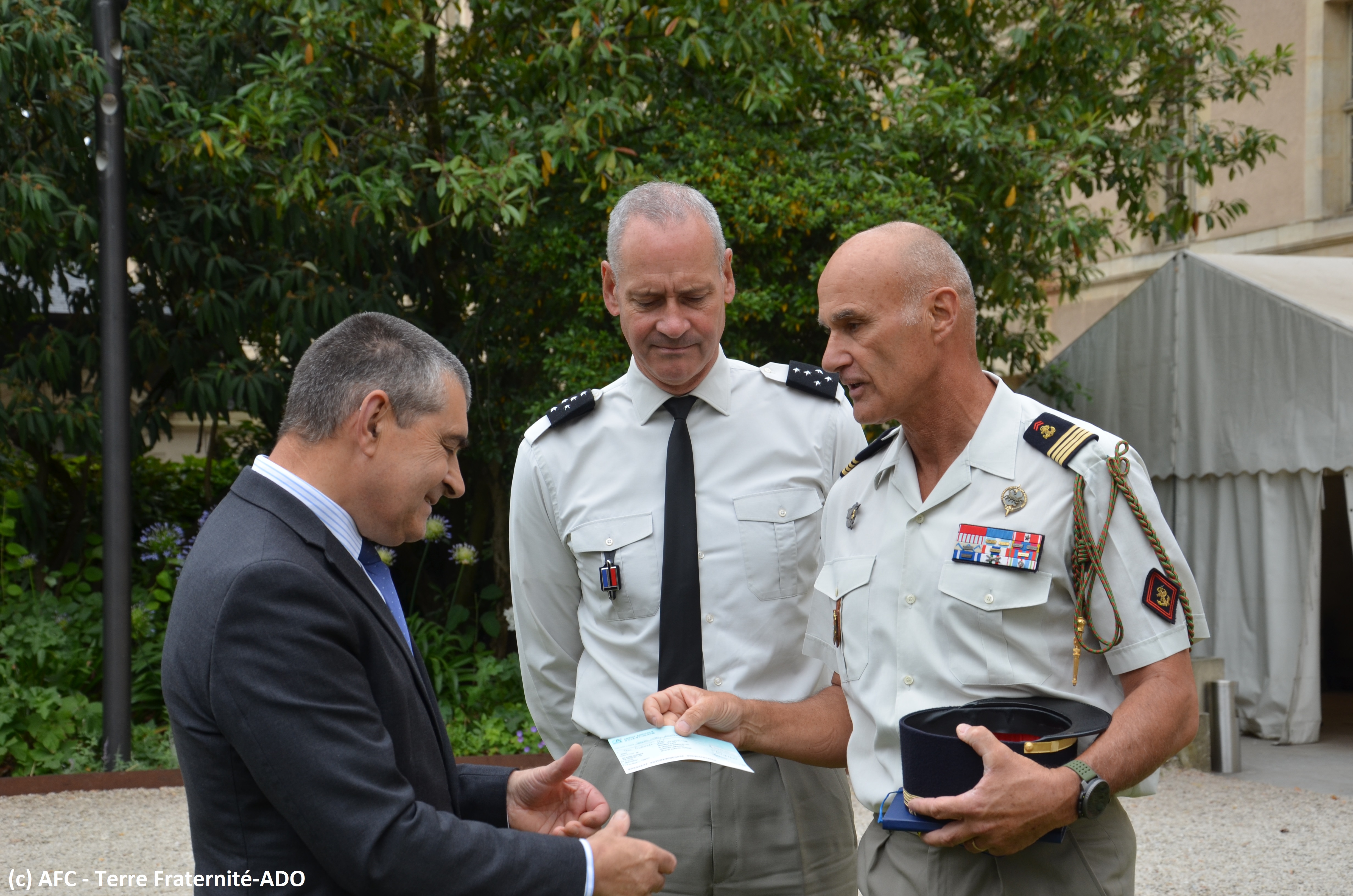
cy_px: 448
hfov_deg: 27.0
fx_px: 2813
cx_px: 676
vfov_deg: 18.1
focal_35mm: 75
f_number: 8
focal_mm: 50
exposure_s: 1/250
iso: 200
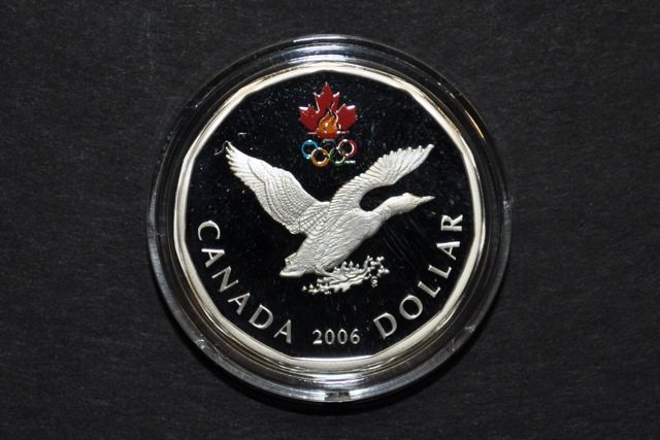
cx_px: 330
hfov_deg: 24.6
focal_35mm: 82
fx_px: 1513
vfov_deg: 16.6
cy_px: 220
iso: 200
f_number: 5.6
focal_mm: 55
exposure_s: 1/30
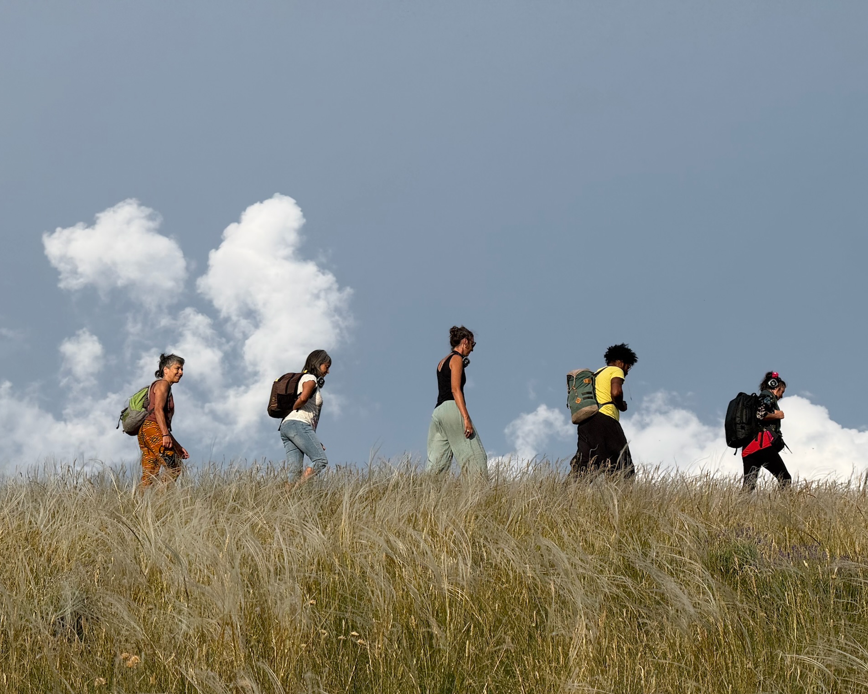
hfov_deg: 15.3
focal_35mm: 126
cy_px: 349
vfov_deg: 12.2
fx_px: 3237
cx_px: 449
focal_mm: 15.66
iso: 50
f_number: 2.8
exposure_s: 1/2283
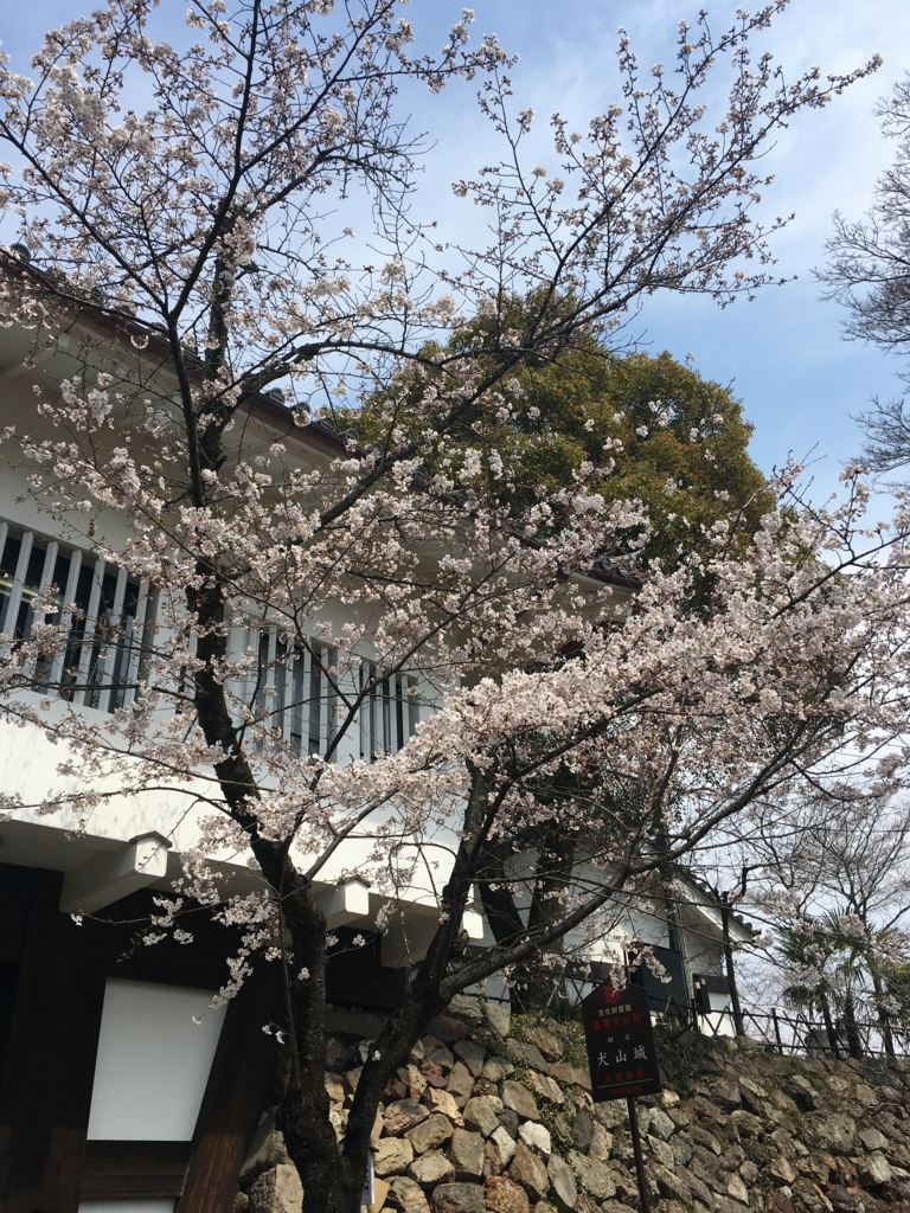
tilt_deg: +31.5
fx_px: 1016
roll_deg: +3.1
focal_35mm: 29
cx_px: 455
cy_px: 606
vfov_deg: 61.7
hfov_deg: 48.2
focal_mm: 4.15
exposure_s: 1/1508
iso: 25
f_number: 2.2
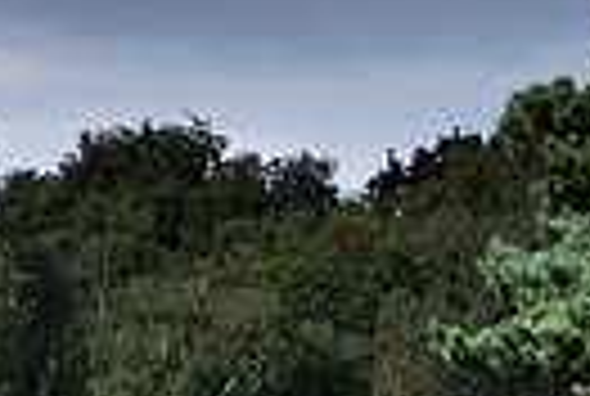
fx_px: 26134
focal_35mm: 1591
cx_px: -595
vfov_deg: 0.9
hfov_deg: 1.3
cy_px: 619
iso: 800
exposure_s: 1/2500
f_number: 5.6
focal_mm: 240
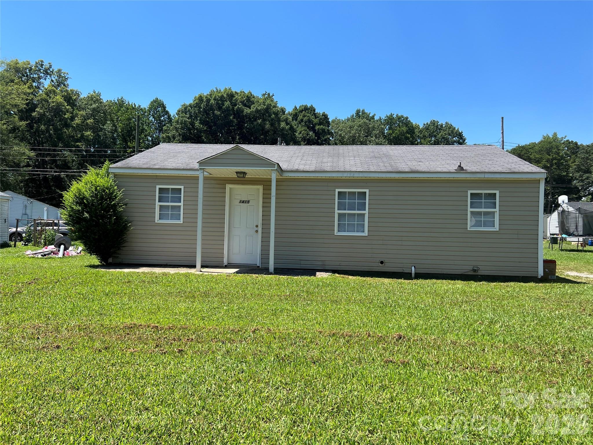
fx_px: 445
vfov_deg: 53.1
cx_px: 296
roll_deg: -1.6
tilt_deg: -0.4
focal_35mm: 26
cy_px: 222
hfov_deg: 67.3
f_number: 1.5
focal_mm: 5.7
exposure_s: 1/2571
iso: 50
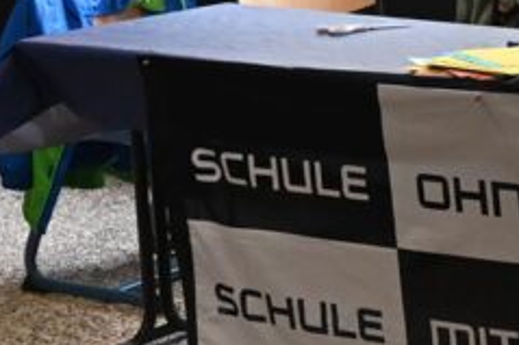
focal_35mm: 135
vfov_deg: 10.1
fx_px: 1947
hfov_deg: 14.2
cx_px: 780
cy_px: 125
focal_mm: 21
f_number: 4
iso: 560
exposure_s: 1/30
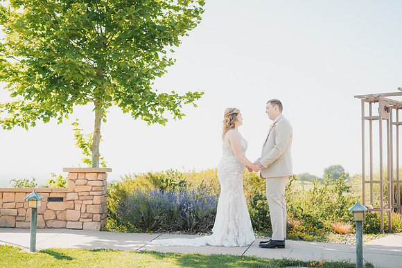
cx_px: 201
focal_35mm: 50
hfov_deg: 39.6
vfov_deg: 27.0
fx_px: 558
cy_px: 134
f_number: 1.8
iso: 125
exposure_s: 1/2000
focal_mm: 50
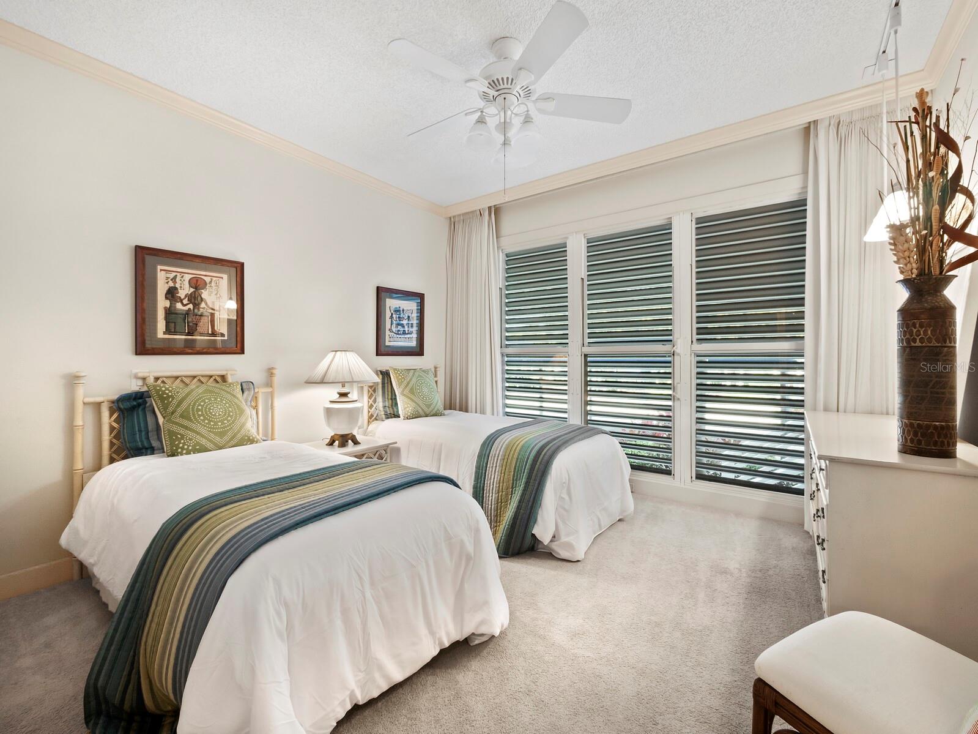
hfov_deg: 102.1
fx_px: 396
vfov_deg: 85.7
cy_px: 367
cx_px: 489
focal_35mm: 14
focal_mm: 7
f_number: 10
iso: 400
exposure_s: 1
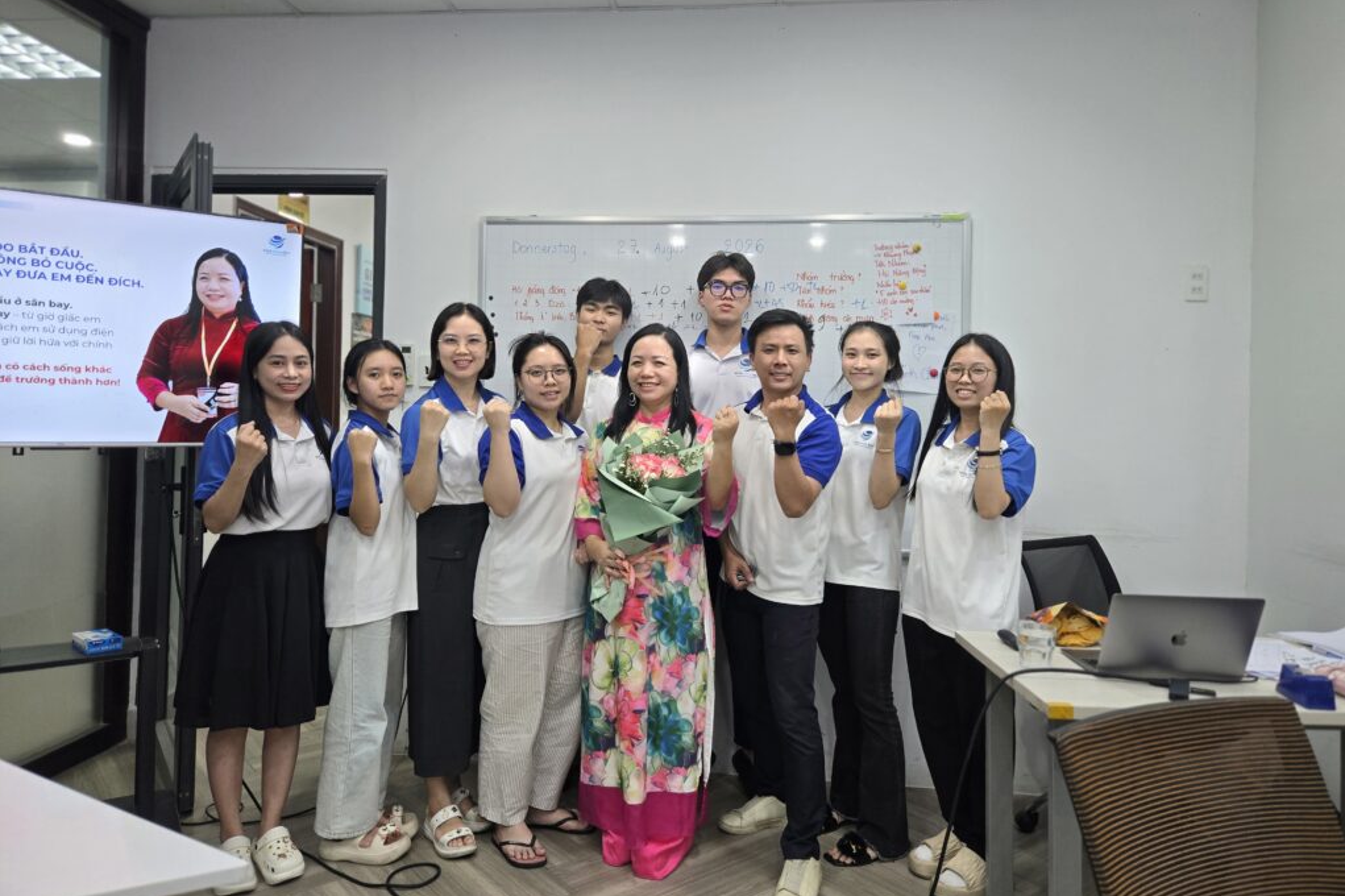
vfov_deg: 53.1
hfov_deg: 73.8
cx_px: 673
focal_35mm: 24
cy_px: 418
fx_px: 896
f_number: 1.8
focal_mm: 5.4
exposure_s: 1/100
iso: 100
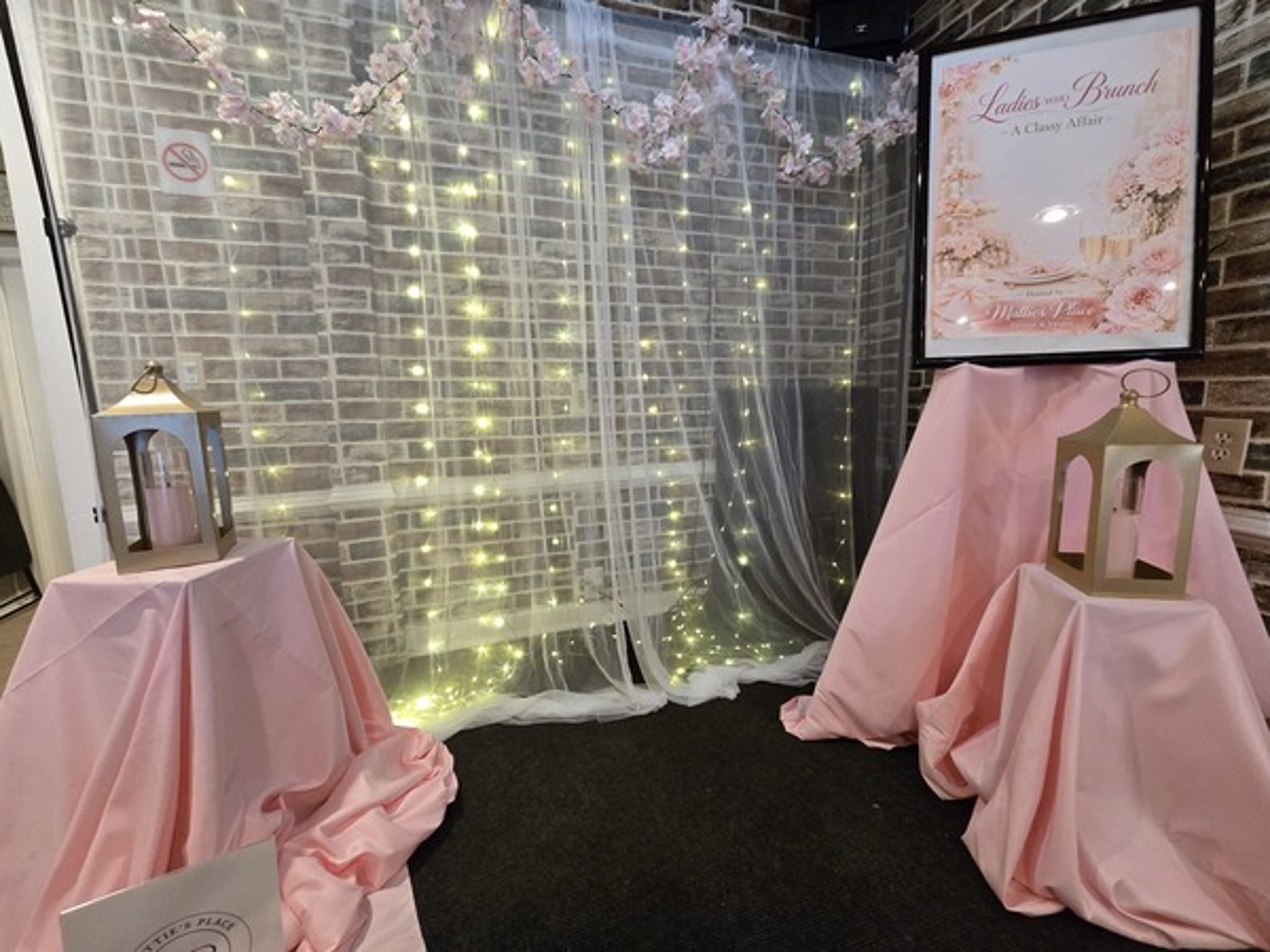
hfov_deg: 106.2
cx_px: 635
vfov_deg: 89.9
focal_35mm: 13
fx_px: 477
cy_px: 476
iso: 800
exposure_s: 1/60
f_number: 2.2
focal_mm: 2.2
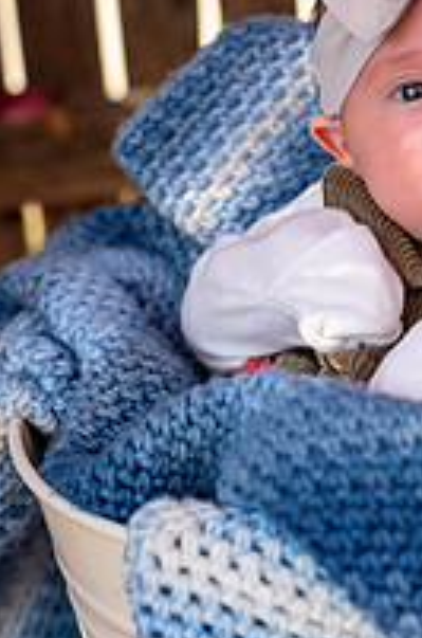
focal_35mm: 112
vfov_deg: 18.3
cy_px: 254
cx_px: 417
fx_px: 1979
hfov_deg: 12.0
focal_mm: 50
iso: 3200
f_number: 3.2
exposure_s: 1/2500
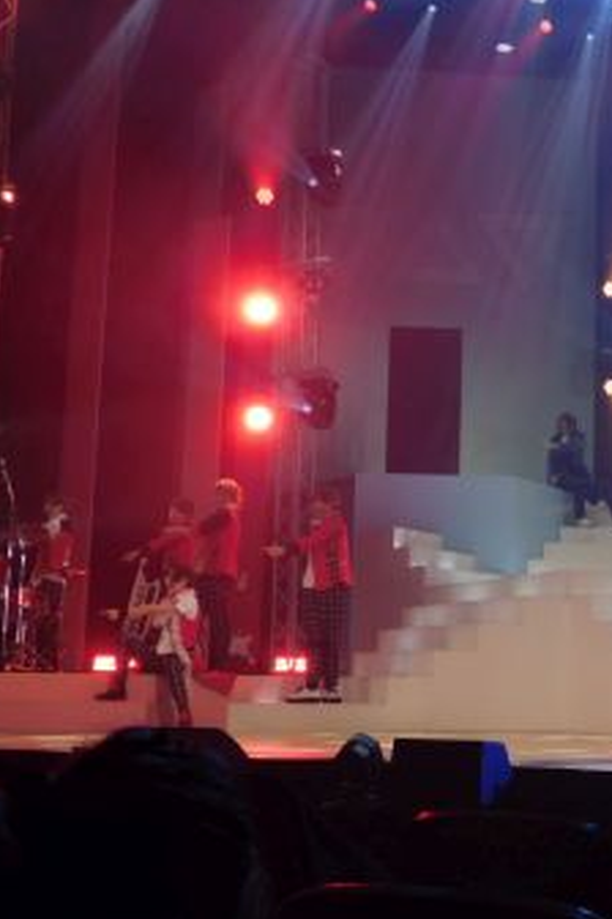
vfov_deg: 35.1
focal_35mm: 57
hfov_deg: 22.7
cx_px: 631
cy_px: 473
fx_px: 1453
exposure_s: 1/100
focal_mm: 6.3
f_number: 3.5
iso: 125
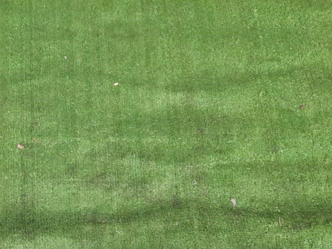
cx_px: -4
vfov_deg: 22.1
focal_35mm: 61
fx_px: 585
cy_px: 302
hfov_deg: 29.5
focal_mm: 4.6
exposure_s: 1/50
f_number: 2
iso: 193
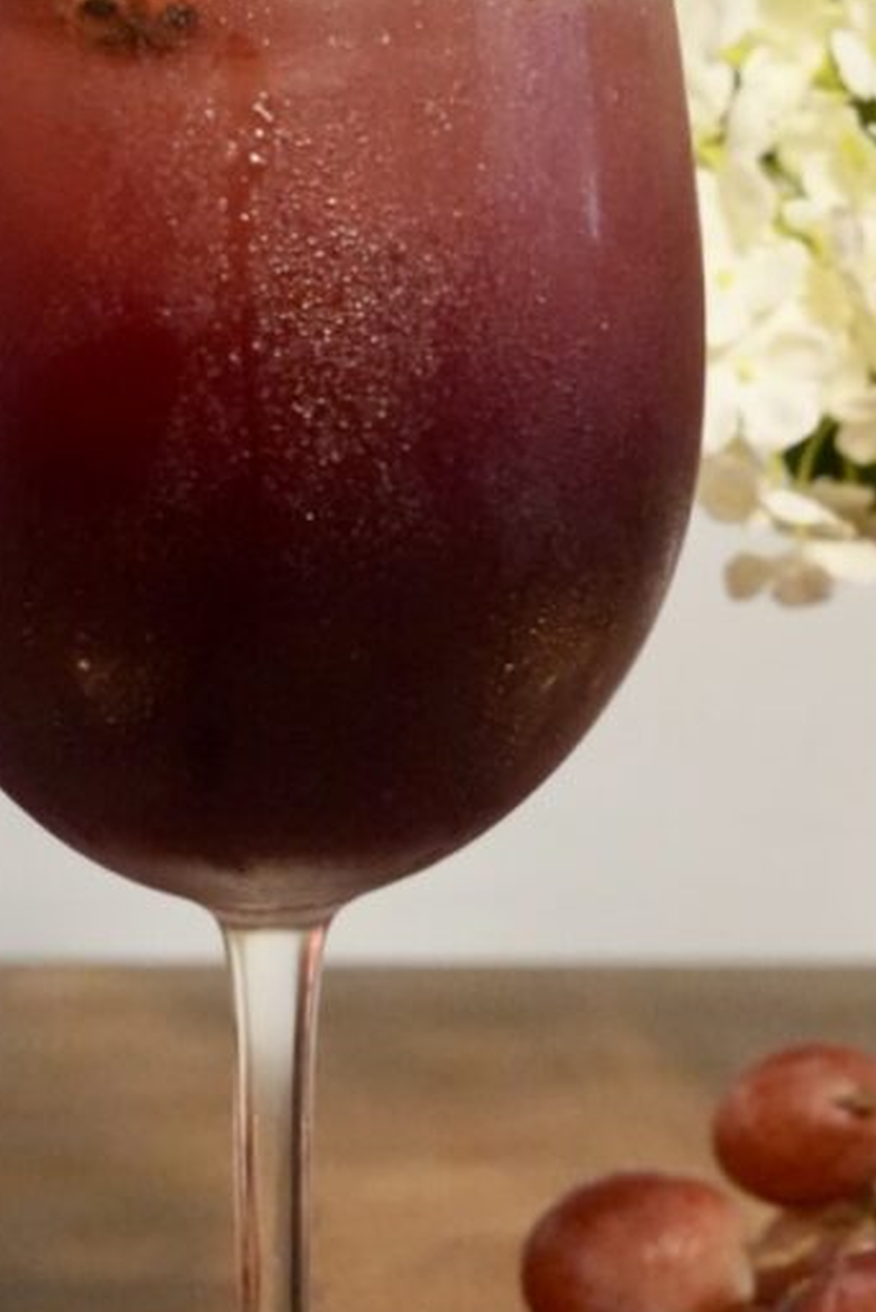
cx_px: 277
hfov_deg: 14.6
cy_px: 784
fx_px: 3402
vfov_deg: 21.8
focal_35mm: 93
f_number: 5
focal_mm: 28.1
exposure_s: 1/80
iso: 6400
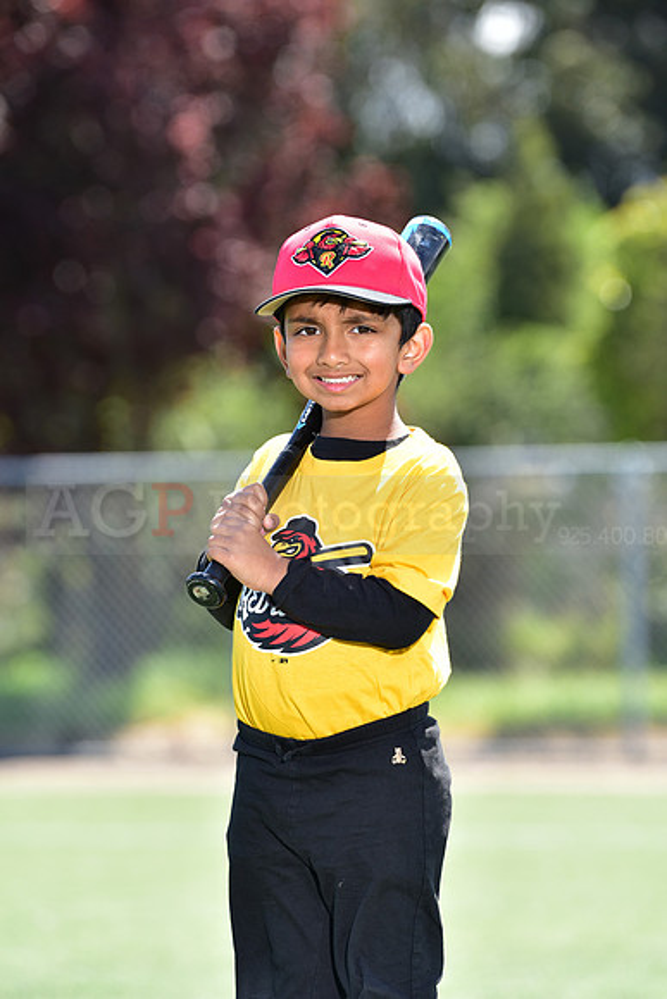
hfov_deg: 6.9
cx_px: 334
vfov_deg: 10.3
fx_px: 5555
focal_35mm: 200
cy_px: 500
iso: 80
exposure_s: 1/200
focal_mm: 200
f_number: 4.5
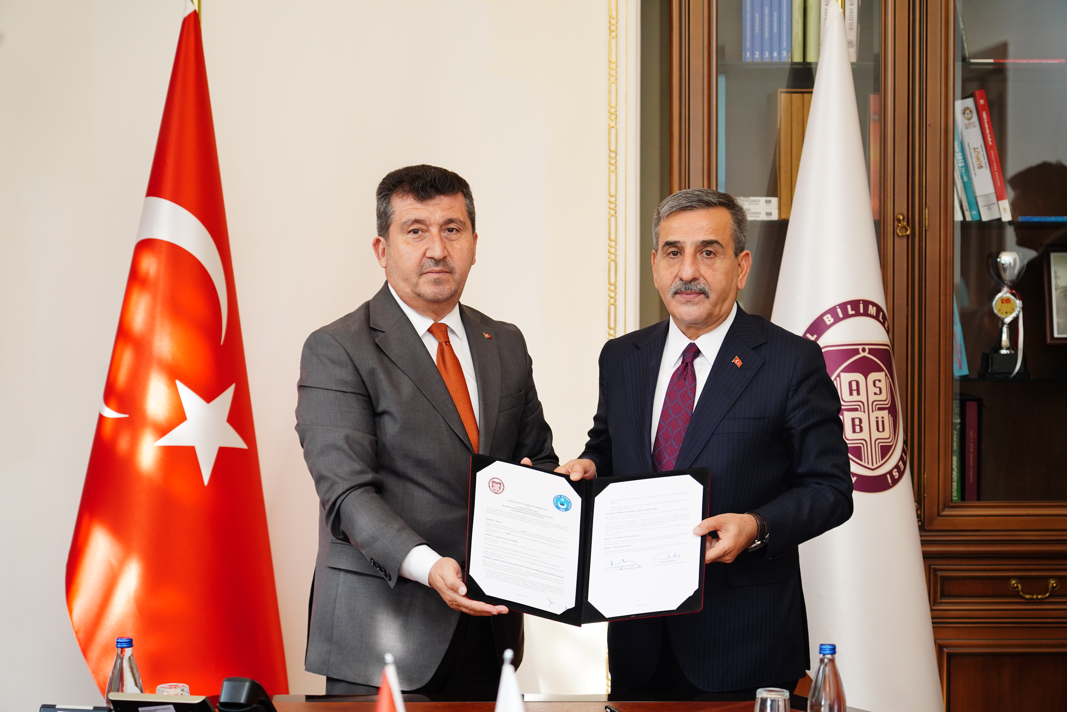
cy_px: 356
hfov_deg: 24.2
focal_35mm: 84
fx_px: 2489
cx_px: 534
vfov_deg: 16.3
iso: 1000
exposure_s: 1/125
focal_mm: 84
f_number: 4
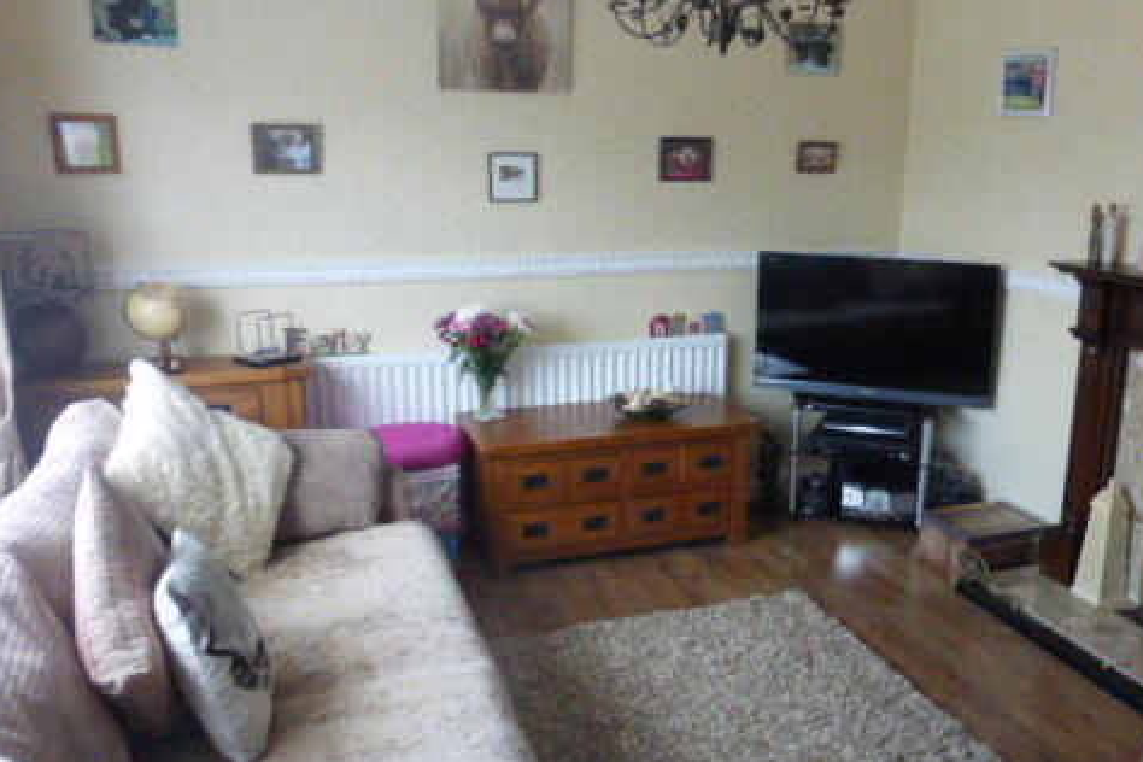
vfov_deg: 41.1
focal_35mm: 32
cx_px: 681
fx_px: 1016
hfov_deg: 58.3
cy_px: 392
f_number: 3.3
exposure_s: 1/250
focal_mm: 4.3
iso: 1250
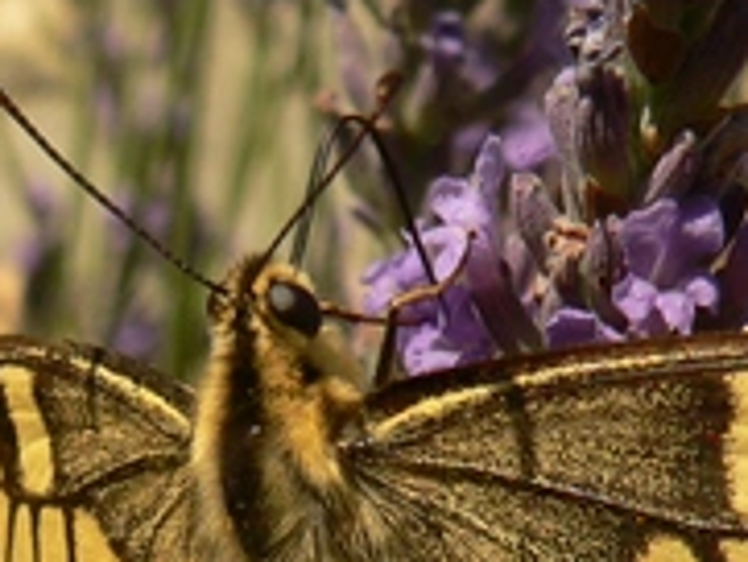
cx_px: 438
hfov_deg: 15.5
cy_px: 822
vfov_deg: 11.3
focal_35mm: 127
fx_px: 2746
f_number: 4.6
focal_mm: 6
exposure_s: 1/800
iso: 100
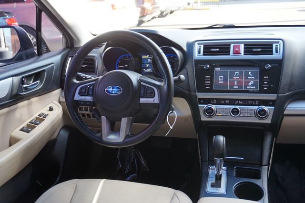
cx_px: 152
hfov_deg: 51.3
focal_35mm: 38
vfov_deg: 35.5
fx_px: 318
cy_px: 102
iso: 250
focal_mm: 25
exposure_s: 1/60
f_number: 4.5
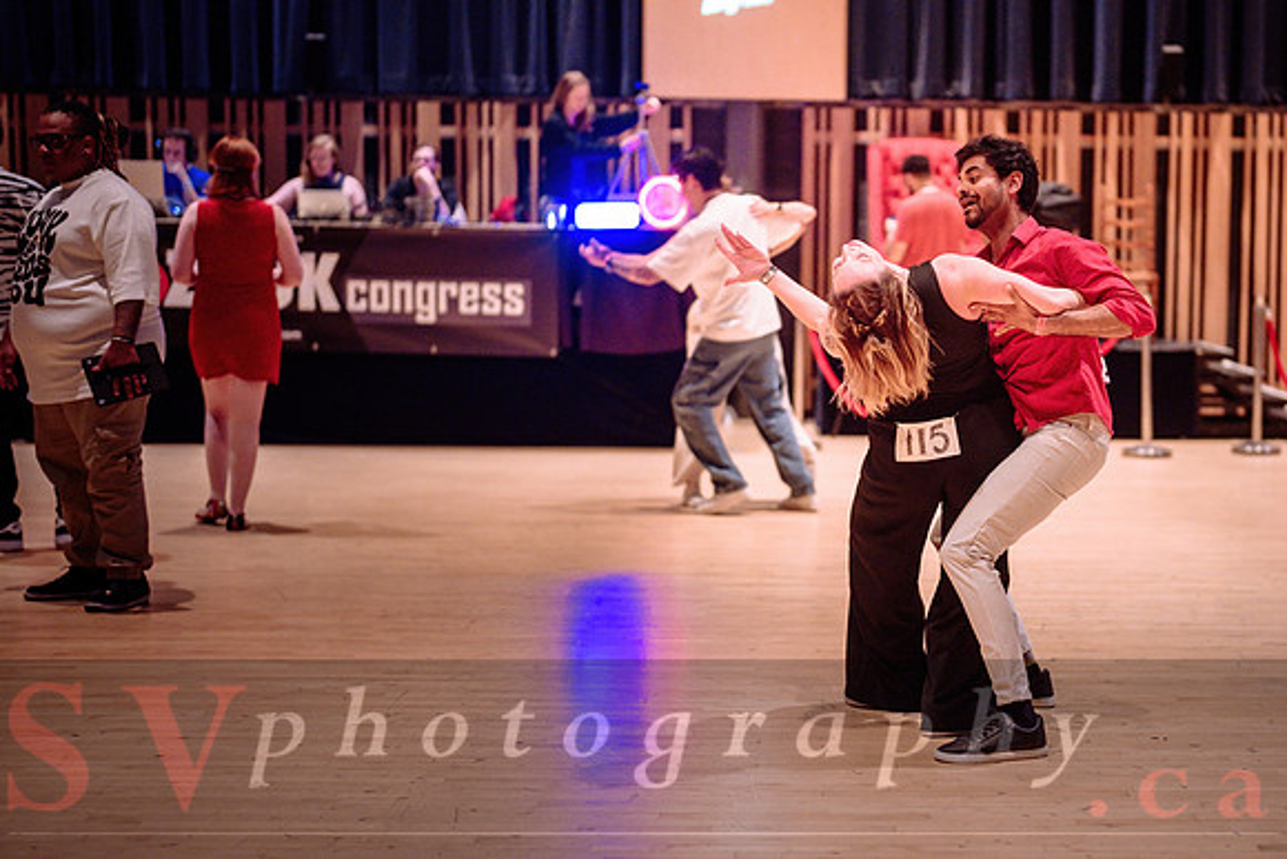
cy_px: 463
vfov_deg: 19.4
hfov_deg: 28.5
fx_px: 2510
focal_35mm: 70
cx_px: 903
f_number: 1.2
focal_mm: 50
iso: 1600
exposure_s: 1/250
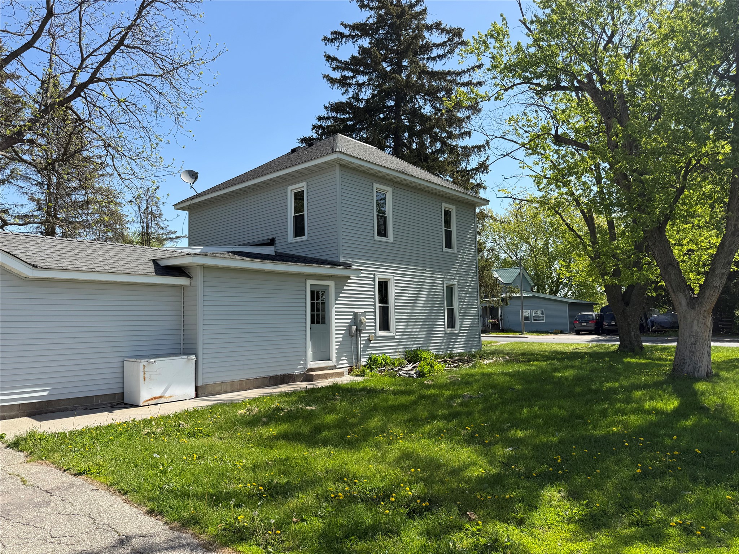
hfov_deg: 71.6
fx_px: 512
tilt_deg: +5.2
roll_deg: -0.1
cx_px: 370
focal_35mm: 24
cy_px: 277
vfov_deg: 56.8
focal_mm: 6.76
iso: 80
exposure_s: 1/3021
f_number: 1.78
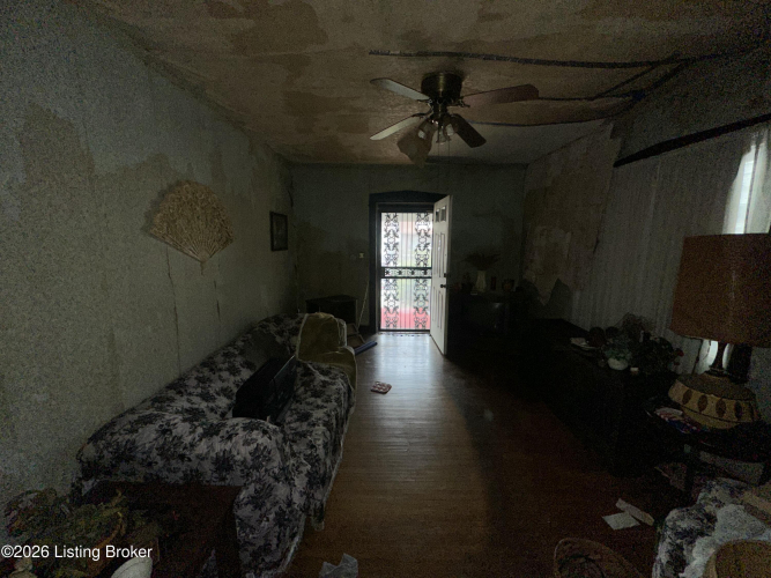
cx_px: 386
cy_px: 289
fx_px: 312
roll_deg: -0.2
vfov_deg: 85.7
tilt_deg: -8.7
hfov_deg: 102.1
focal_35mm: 14
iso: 80
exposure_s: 1/87
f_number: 2.2
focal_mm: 2.22
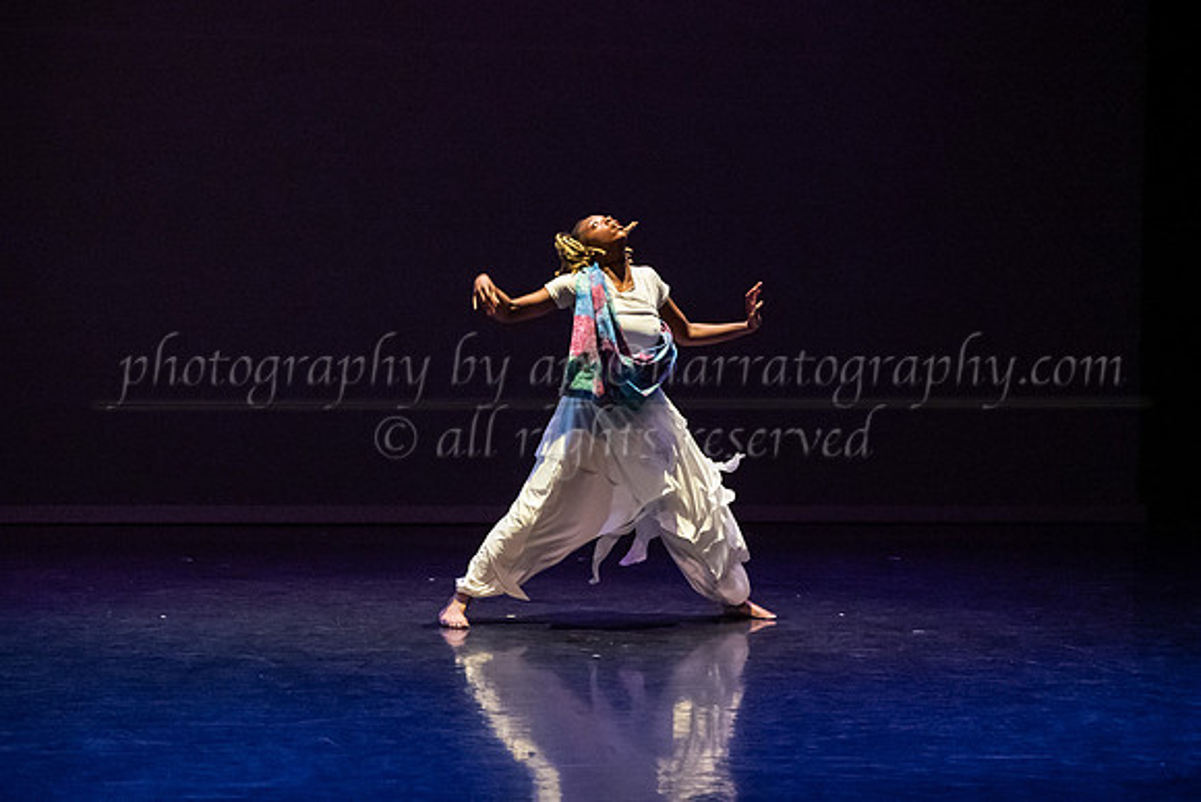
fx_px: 3099
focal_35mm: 93
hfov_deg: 21.9
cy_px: 422
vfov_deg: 14.7
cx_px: 601
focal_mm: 75
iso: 6400
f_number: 4
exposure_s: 1/400
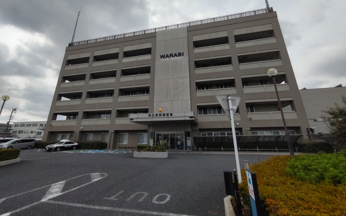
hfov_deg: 97.8
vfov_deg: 71.0
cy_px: 95
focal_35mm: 16
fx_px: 151
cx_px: 172
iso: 50
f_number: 2.4
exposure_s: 1/417
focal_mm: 1.6
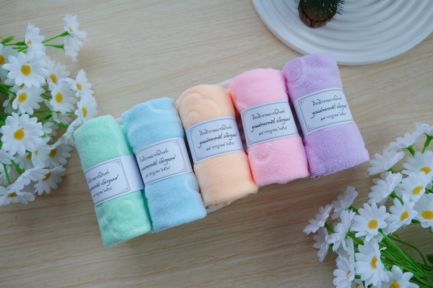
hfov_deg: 67.4
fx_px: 325
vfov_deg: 47.9
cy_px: 144
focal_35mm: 27
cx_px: 216
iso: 200
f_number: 2.8
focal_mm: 18
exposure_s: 1/100
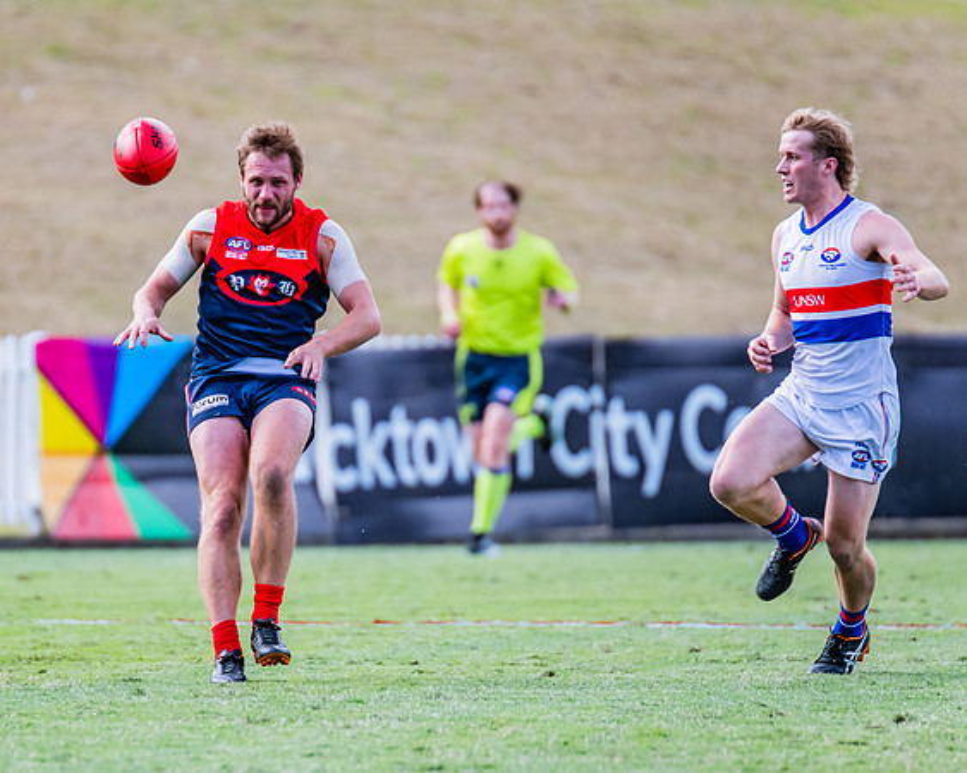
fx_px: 19153
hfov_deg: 2.9
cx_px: 270
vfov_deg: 2.3
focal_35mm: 669
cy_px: 444
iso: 800
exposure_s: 1/2000
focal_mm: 420
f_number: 4
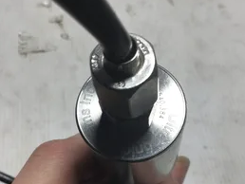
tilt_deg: -59.2
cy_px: 130
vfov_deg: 30.0
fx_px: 340
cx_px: 128
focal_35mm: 48
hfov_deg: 39.6
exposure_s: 1/120
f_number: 2.4
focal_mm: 3.3
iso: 25
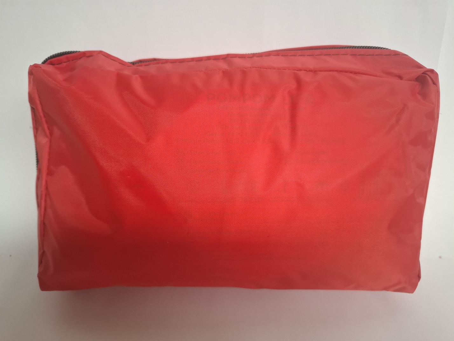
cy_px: 170
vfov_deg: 58.9
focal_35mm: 23
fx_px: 302
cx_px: 227
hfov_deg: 73.9
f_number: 1.8
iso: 320
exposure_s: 1/60
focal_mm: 5.54
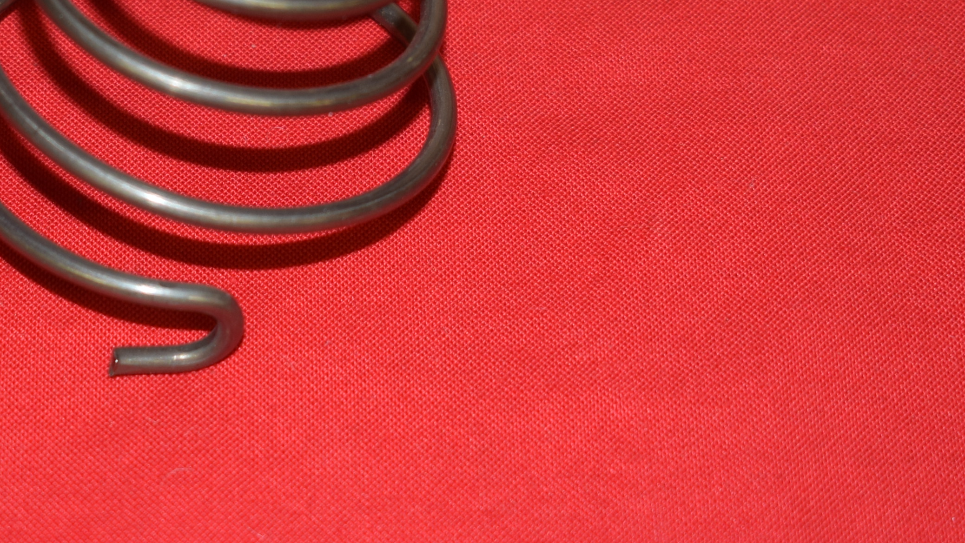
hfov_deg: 17.9
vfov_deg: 10.1
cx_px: 241
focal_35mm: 119
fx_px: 3049
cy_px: 107
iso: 160
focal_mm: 35
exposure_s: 1/25
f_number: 5
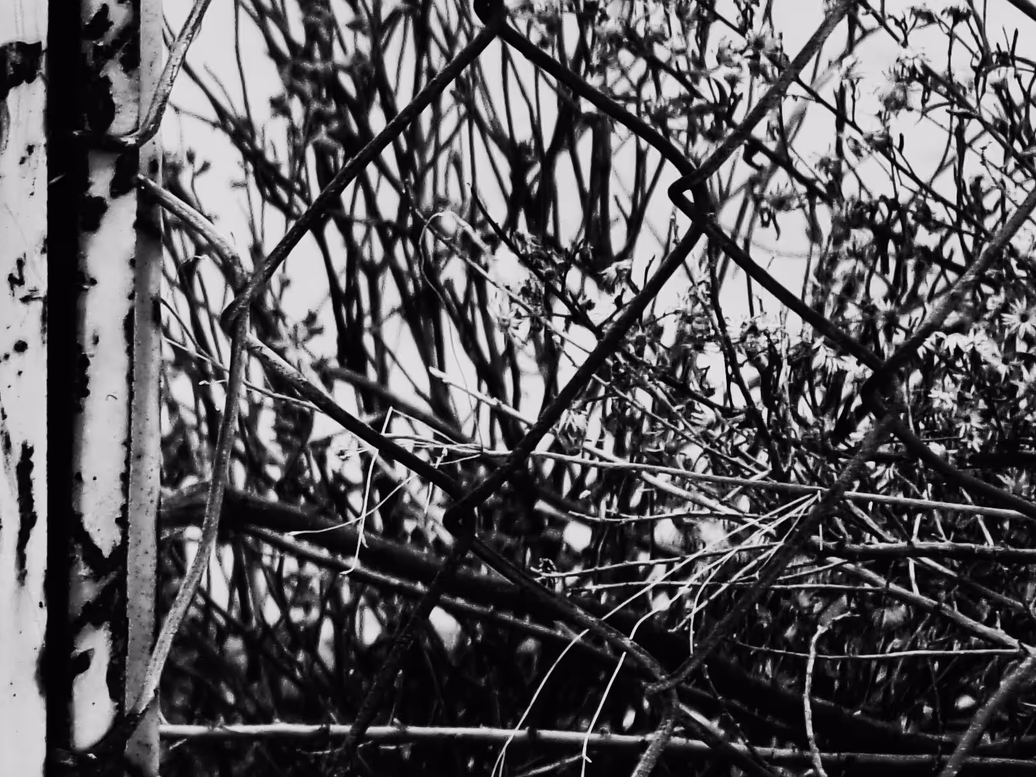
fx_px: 9965
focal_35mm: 333
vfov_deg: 4.5
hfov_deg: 5.9
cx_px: -218
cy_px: -50
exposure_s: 1/100
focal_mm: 20.4
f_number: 4.3
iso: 91
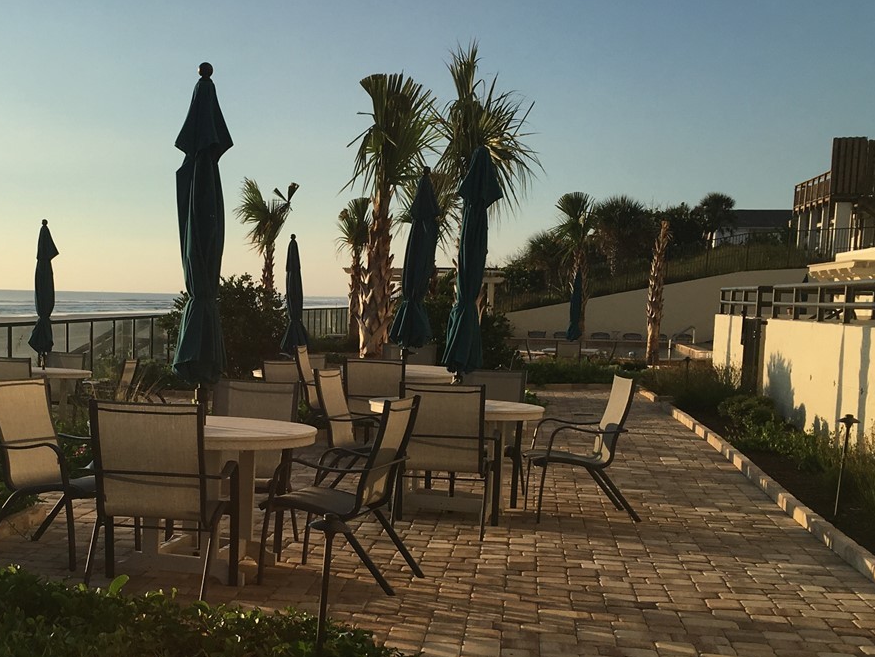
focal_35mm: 53
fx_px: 1340
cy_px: 471
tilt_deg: -8.5
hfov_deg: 35.5
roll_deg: -1.9
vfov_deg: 27.3
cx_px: 242
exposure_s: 1/1538
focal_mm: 4.15
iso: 25
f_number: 2.2
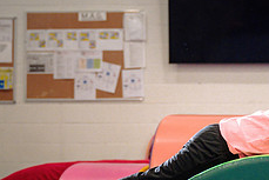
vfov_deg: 9.5
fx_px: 1077
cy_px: 124
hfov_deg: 13.8
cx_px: 330
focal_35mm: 144
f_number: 3.5
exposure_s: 1/320
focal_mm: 47
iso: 1600
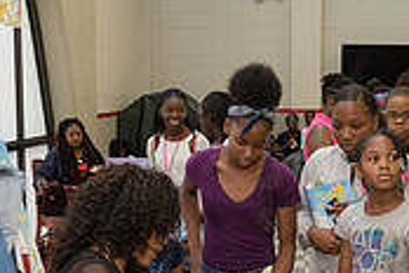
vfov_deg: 17.0
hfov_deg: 25.2
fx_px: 909
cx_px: 268
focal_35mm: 80
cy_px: 189
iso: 2000
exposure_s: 1/500
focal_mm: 24
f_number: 4.5
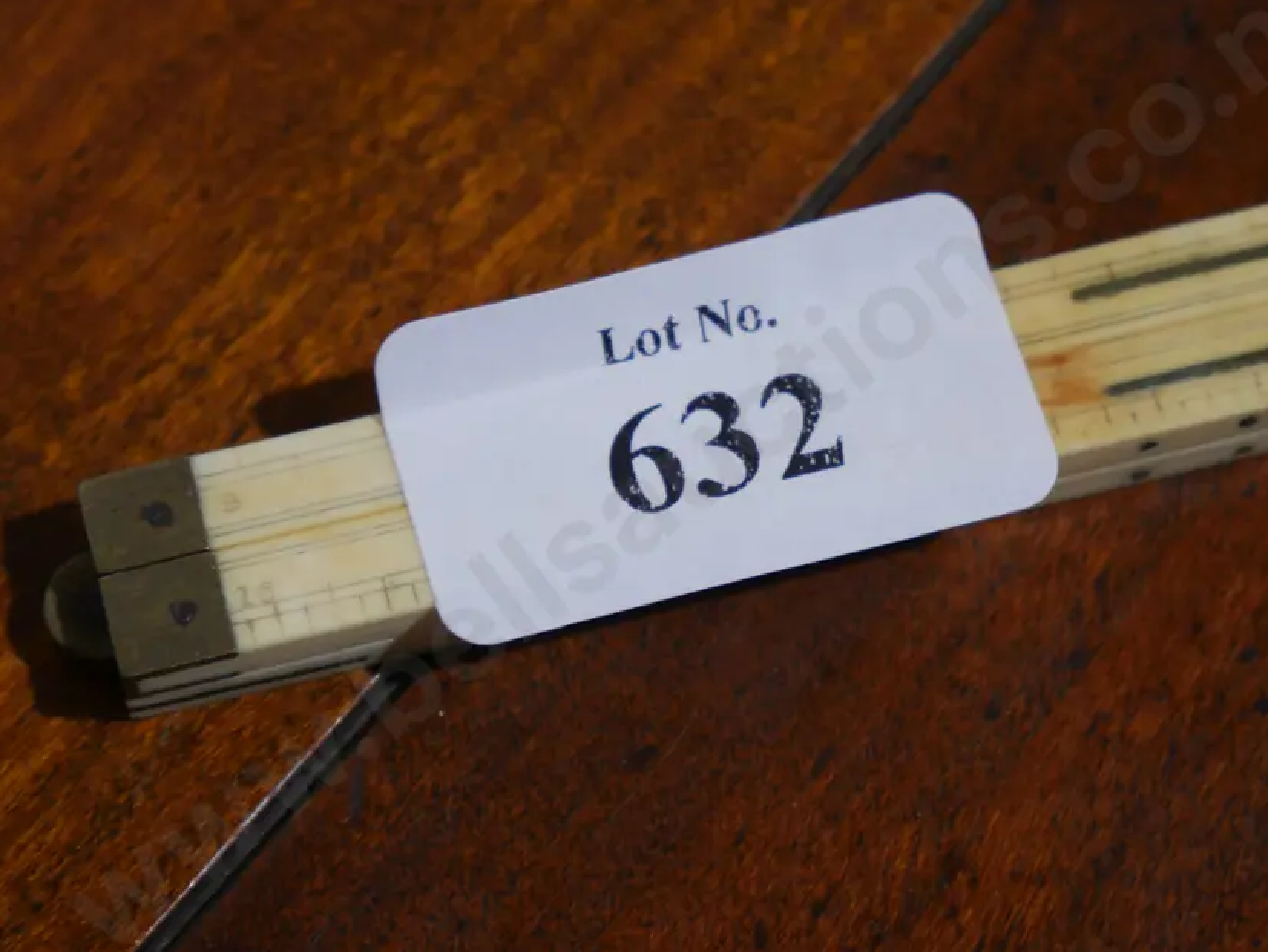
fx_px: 3811
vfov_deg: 14.2
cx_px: 711
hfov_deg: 18.9
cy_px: 459
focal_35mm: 104
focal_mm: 42
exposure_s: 1/100
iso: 800
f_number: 5.6
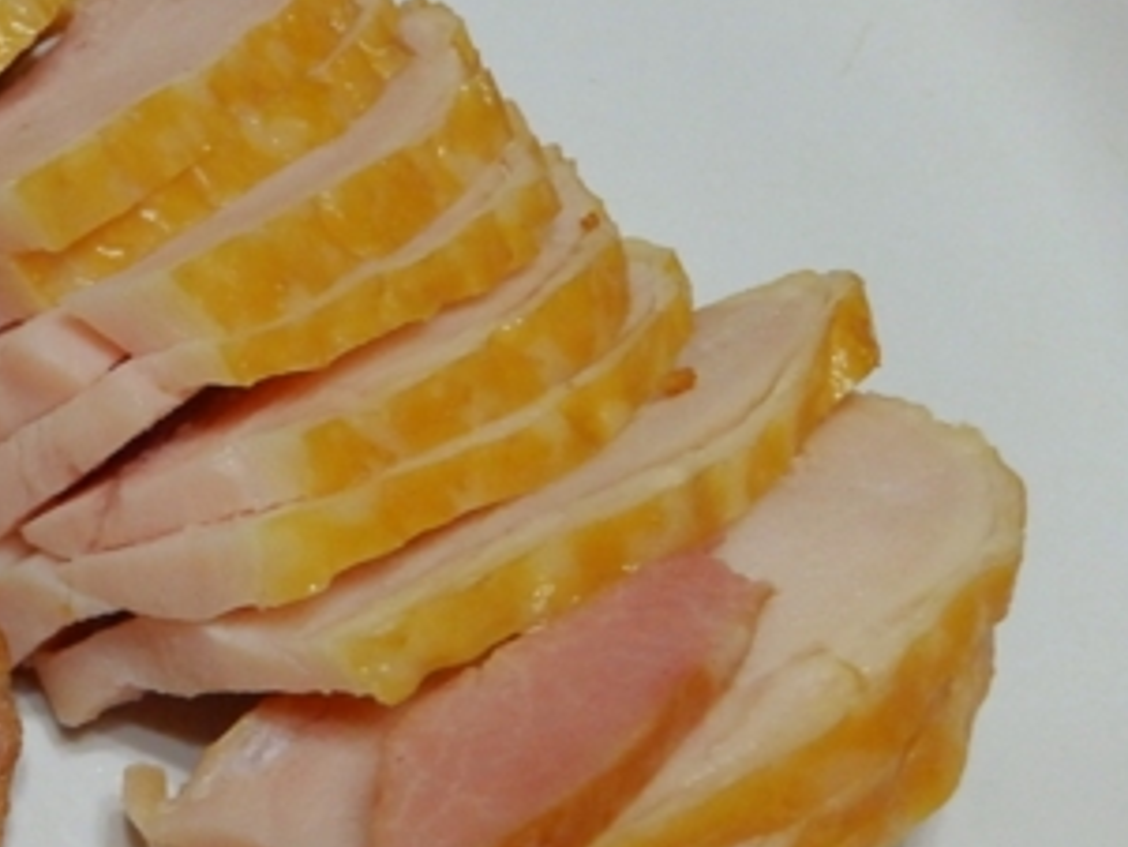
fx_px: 2771
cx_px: -97
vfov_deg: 17.3
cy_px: 277
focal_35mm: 85
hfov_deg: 21.8
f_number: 3.7
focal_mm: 5.7
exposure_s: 1/30
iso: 400
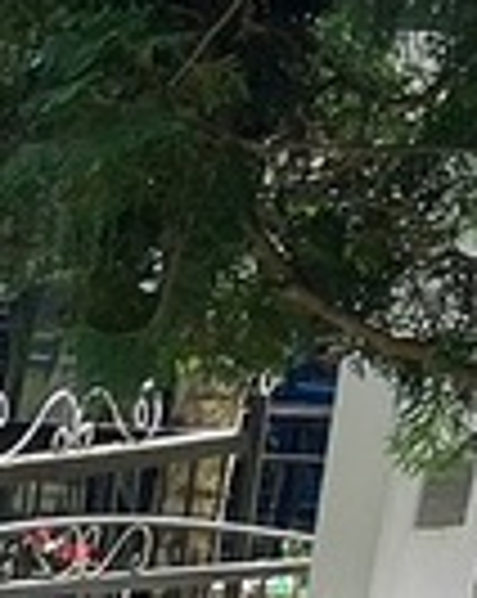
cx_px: -954
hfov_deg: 7.0
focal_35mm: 196
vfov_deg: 8.8
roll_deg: -0.7
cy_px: 1538
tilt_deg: -20.5
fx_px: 3467
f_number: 1.5
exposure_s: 1/552
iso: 50
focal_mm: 5.7
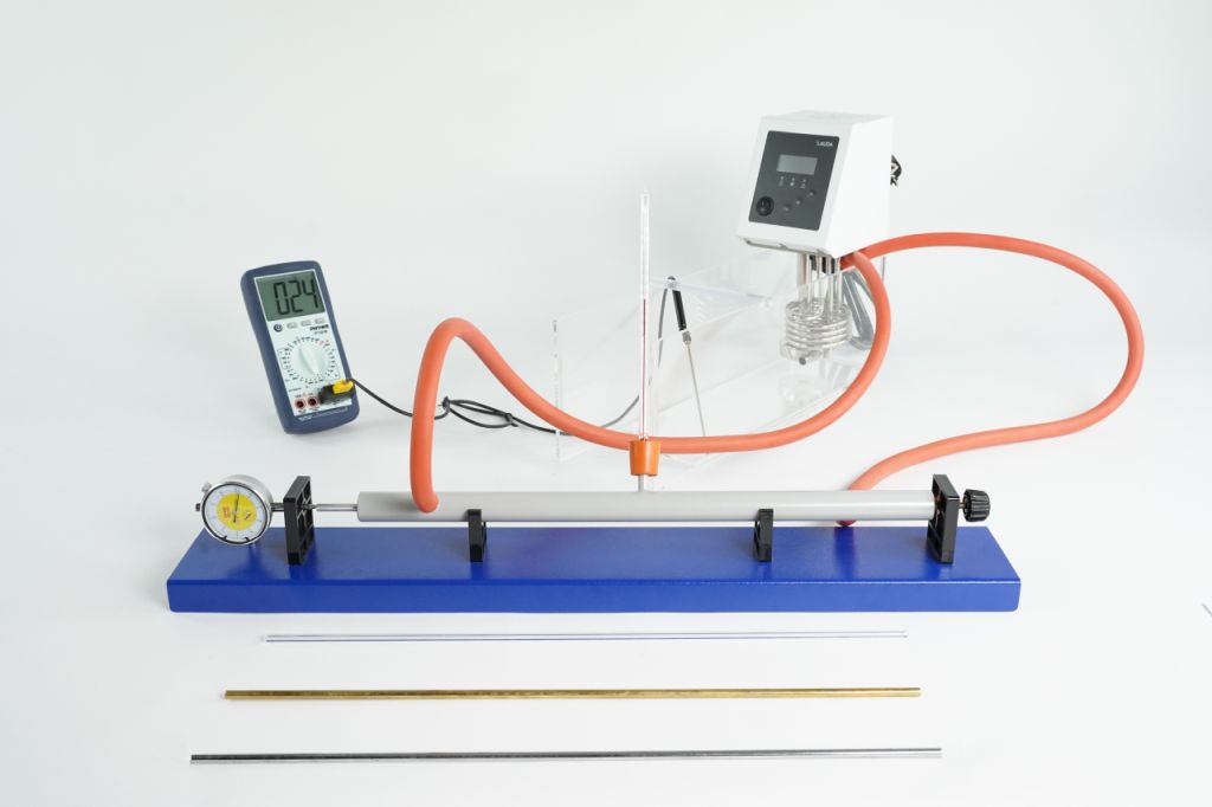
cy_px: 404
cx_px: 606
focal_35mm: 38
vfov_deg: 35.0
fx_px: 1279
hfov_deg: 50.7
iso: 3200
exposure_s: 1/250
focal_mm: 38
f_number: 11
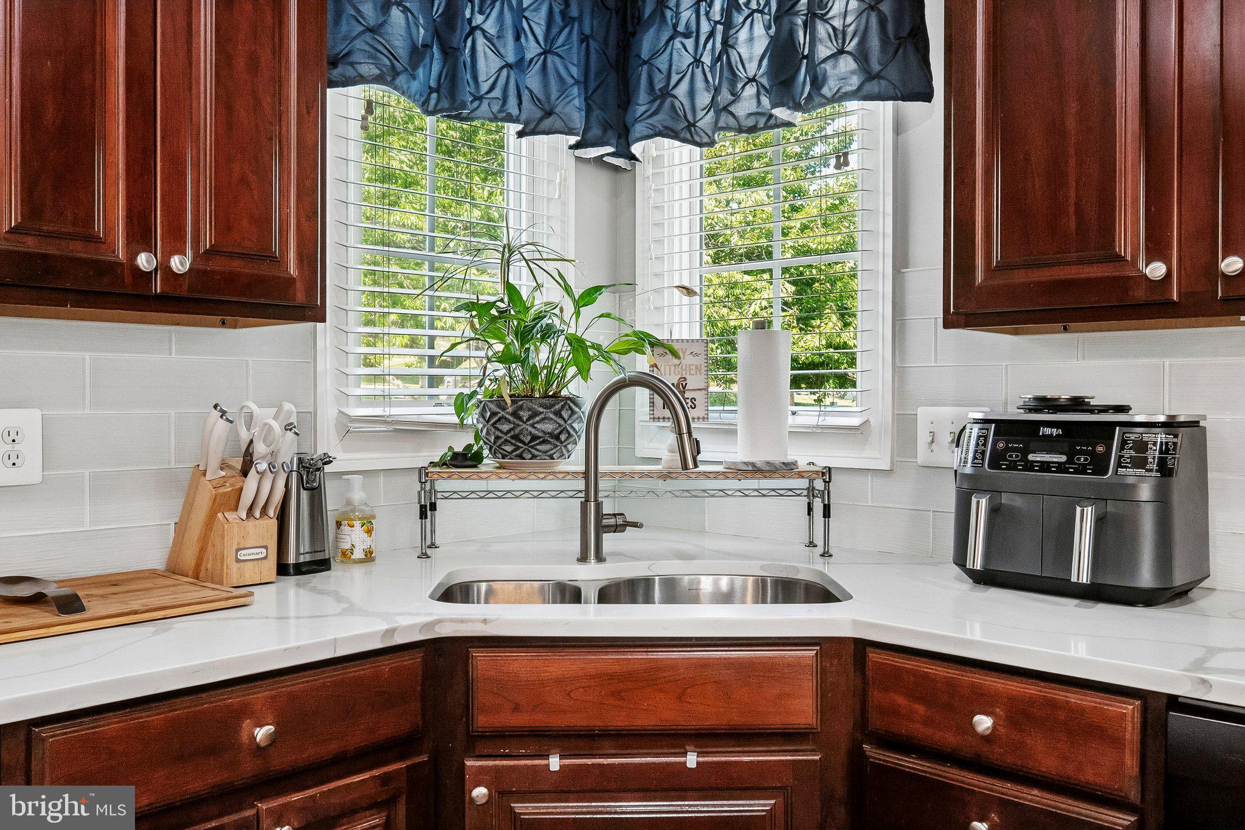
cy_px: 415
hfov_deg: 61.9
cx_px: 622
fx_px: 1037
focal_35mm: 30
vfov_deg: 43.6
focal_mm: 20
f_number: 5.6
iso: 400
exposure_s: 1/60
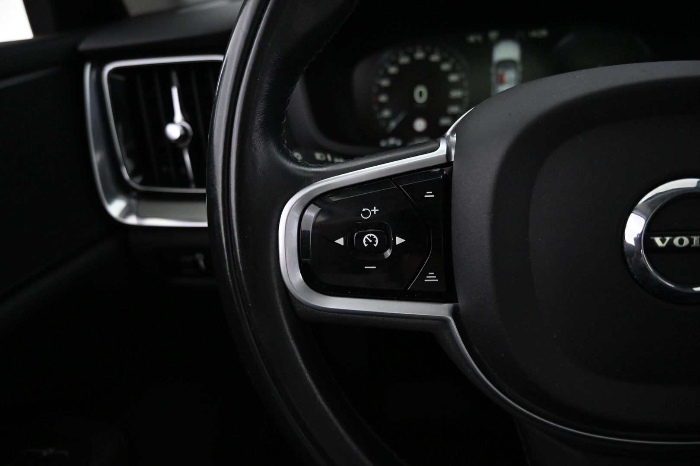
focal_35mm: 24
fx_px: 467
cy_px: 233
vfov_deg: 53.1
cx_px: 350
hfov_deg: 73.7
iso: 2200
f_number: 3.5
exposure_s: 1/25
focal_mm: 16
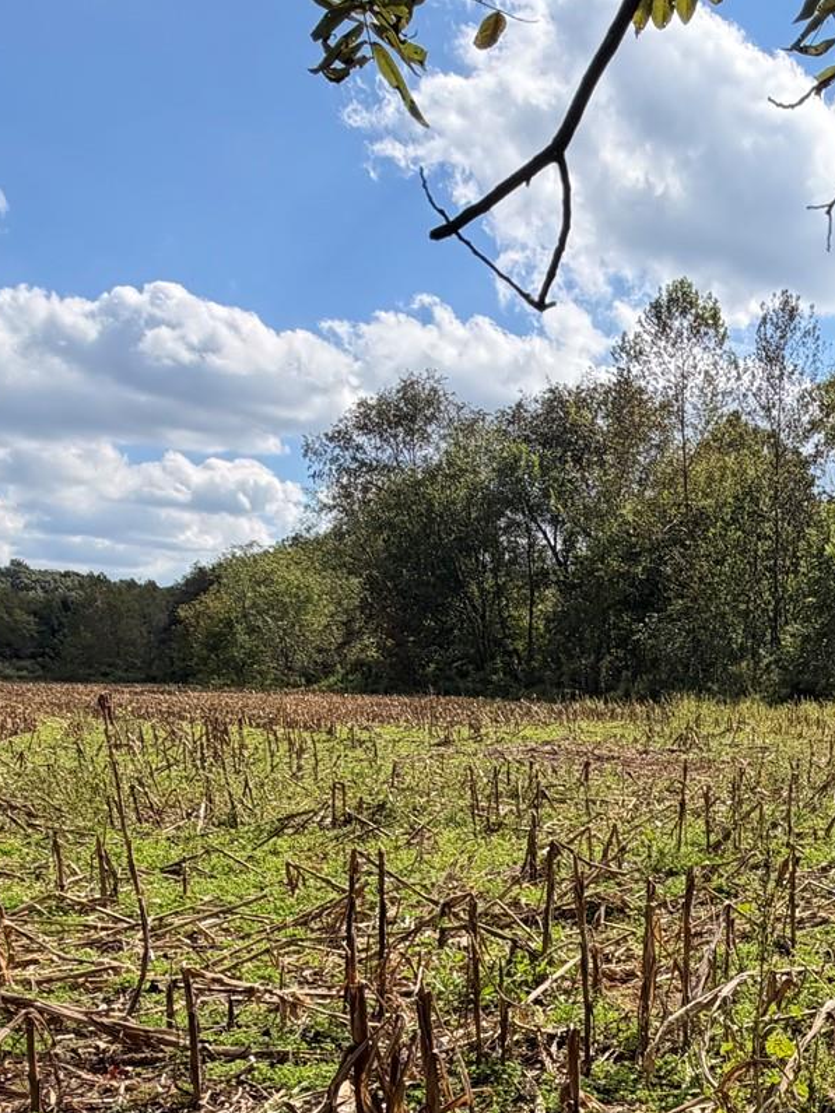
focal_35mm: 36
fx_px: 1158
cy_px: 961
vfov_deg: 47.2
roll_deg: -1.1
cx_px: 811
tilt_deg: -13.9
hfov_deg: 36.2
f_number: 2.2
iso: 32
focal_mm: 2.22
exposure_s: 1/770
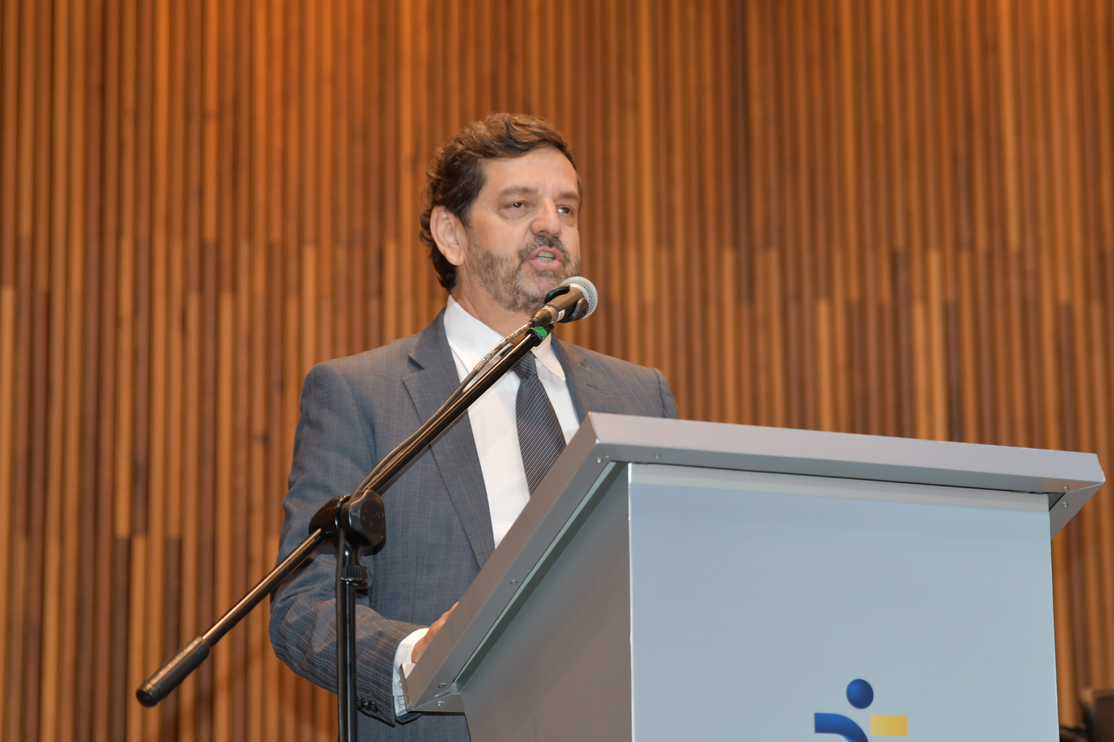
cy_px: 371
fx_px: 3249
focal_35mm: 105
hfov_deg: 19.5
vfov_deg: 13.0
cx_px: 557
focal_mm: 70
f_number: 2.8
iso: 900
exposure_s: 1/60
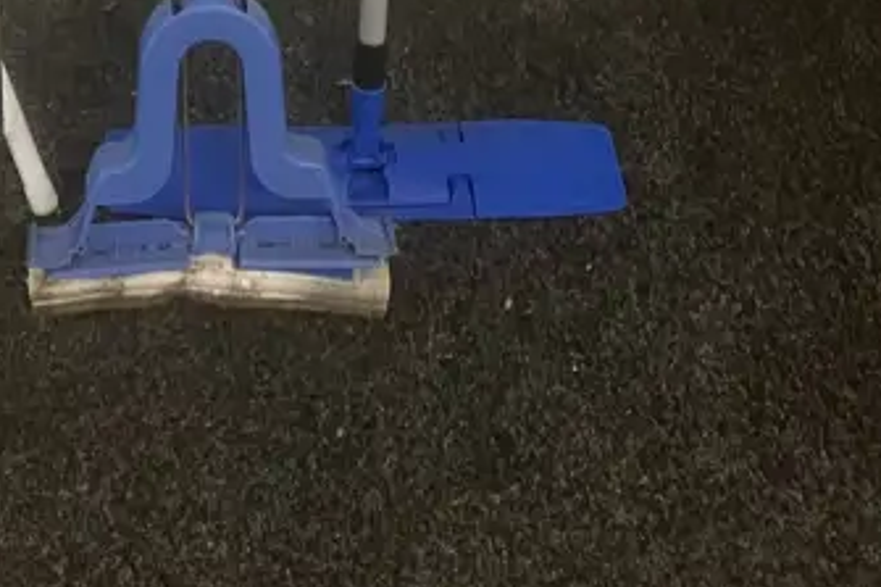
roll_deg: -1.4
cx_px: 163
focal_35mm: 89
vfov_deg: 12.6
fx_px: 2177
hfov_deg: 22.5
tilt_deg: -22.8
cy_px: -742
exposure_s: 1/50
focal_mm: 3.99
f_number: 1.8
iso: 125
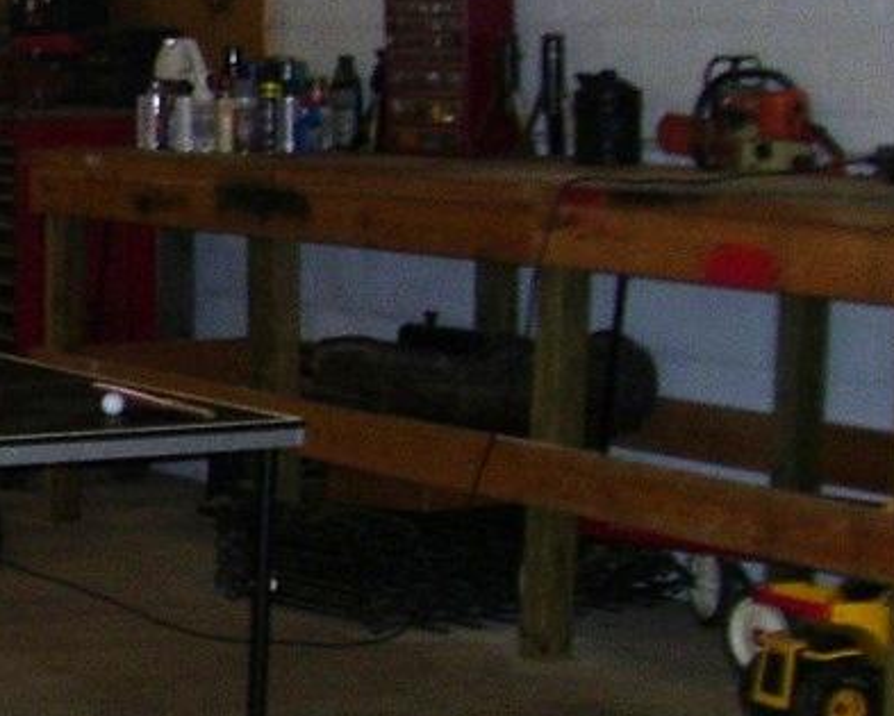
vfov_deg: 12.5
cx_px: -409
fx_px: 3257
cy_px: 476
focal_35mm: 123
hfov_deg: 14.6
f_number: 2.7
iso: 125
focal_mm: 6
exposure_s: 1/60
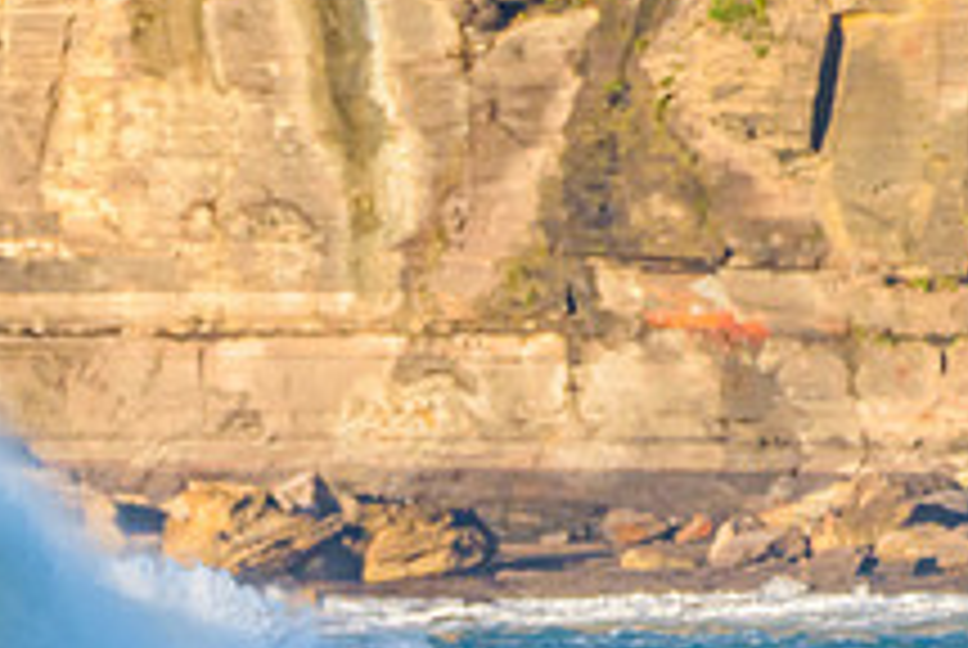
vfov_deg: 0.8
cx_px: -28
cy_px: 841
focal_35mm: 1637
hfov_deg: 1.3
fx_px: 44077
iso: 400
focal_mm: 500
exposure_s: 1/2000
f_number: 5.6
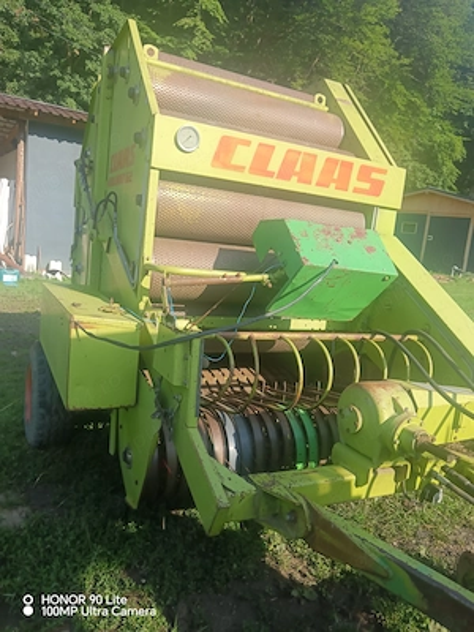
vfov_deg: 65.3
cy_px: 316
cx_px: 237
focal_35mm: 27
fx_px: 493
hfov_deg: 51.4
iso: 193
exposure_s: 1/900
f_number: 1.9
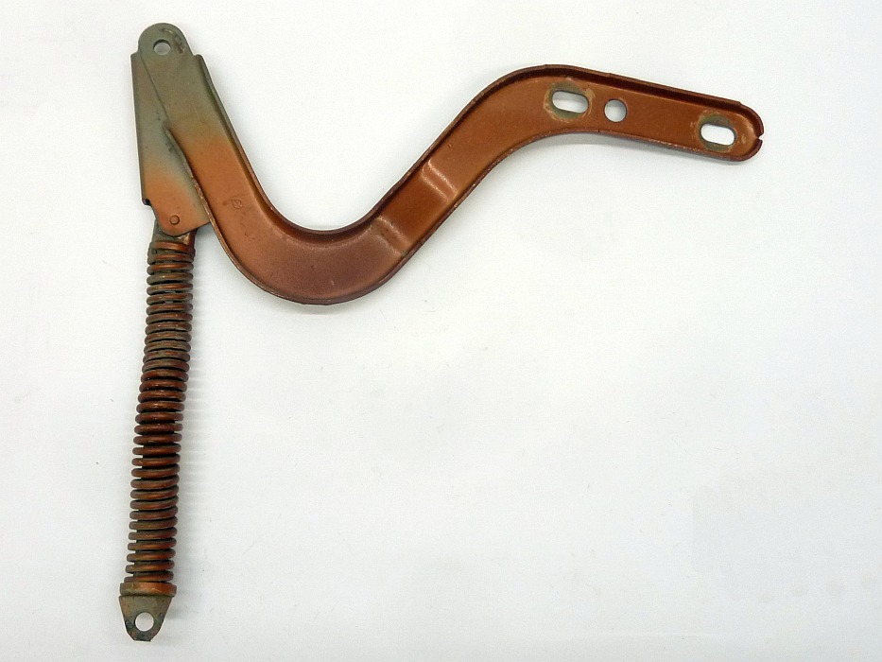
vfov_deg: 54.9
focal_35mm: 25
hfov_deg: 69.4
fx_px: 637
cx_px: 441
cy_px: 331
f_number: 3.3
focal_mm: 4.1
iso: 200
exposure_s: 1/30
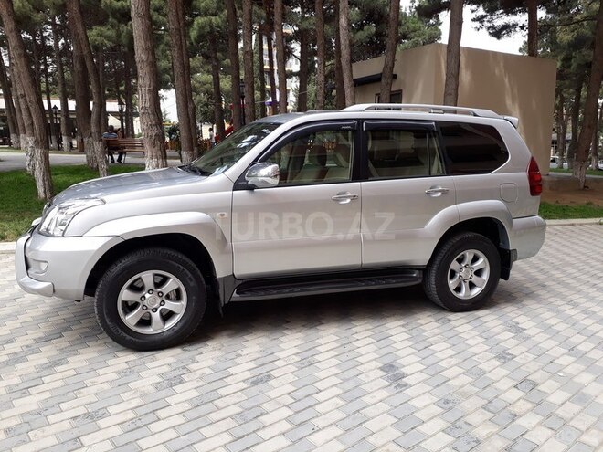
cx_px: 302
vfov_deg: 51.4
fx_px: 470
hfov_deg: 65.3
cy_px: 226
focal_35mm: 27
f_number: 1.9
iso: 40
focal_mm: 3.6
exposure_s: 1/384
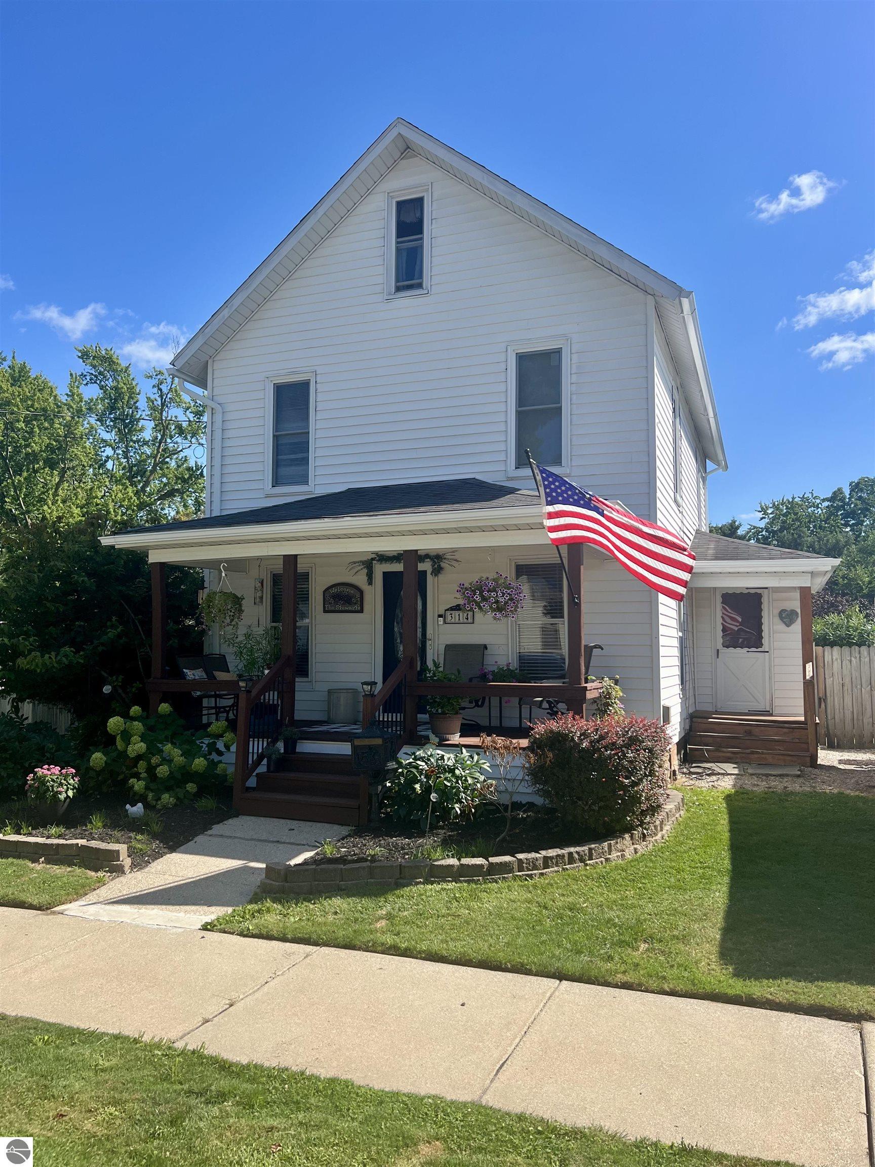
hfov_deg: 53.1
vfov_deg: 67.3
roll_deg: -0.1
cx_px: 438
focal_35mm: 26
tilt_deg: +4.7
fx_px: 876
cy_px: 584
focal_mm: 5.7
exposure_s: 1/2994
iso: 50
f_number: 1.5
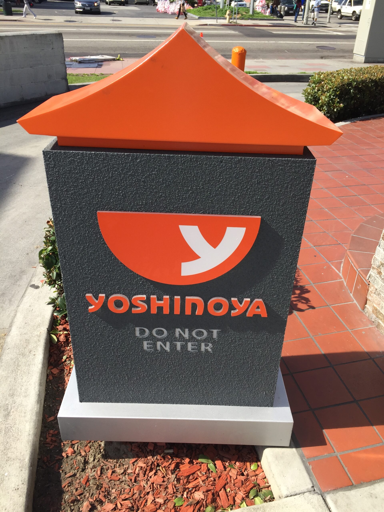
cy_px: 256
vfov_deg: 61.7
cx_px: 192
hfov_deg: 48.2
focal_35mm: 29
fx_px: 429
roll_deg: -1.0
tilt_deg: -29.5
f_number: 2.2
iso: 32
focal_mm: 4.15
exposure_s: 1/1163
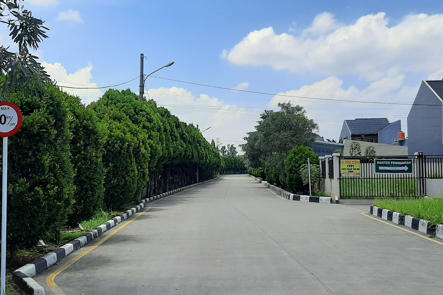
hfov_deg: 43.6
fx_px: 554
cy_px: 146
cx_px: 219
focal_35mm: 45
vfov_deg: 29.9
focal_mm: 3.93
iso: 40
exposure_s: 1/2262
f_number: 1.7
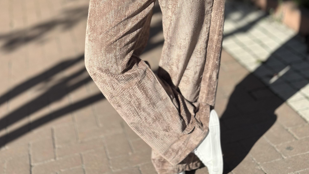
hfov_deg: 30.2
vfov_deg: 17.1
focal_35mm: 70
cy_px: 28
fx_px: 574
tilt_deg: -18.7
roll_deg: +4.2
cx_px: 154
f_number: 1.78
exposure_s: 1/5556
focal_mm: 6.86
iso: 100
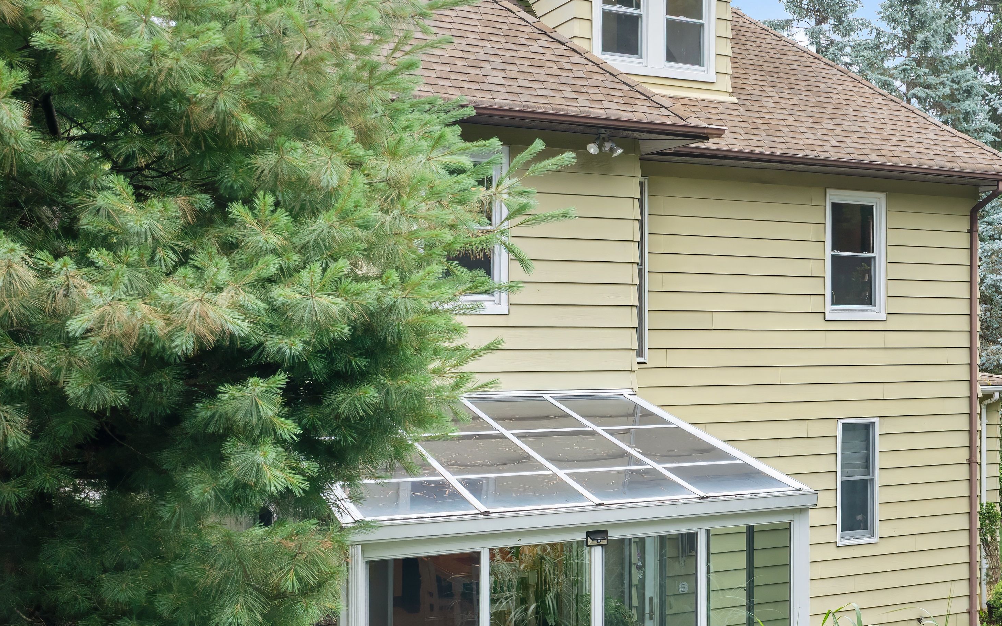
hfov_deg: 41.1
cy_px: 543
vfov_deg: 27.2
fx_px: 1256
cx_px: 840
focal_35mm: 46
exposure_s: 1/10
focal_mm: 12.3
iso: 100
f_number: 3.2
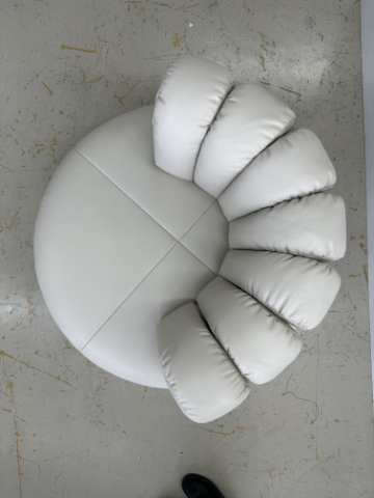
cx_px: 187
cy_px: 249
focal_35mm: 24
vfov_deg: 71.6
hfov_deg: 56.8
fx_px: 346
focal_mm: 6.9
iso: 64
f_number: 1.8
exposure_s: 1/100
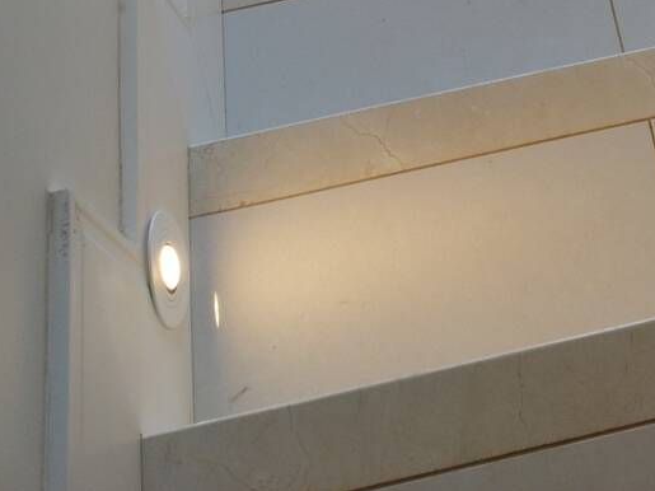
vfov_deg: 19.0
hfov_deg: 27.1
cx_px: 545
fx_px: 1324
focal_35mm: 70
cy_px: -192
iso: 375
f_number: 1.7
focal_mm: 4.71
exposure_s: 1/60
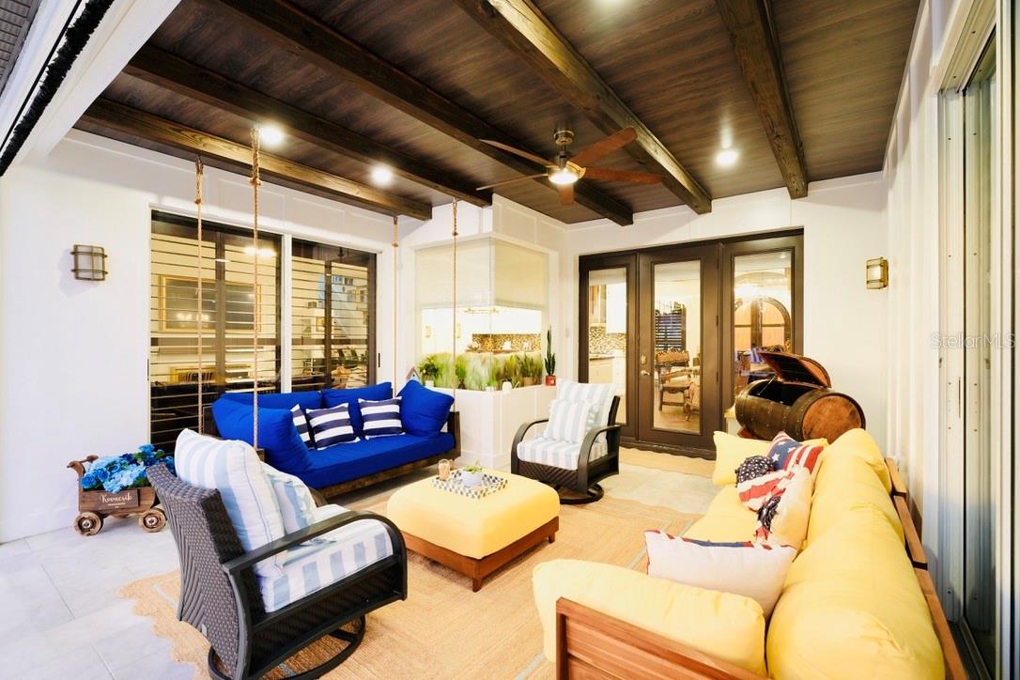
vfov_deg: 74.1
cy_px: 340
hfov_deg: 97.1
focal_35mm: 16
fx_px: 450
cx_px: 510
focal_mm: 15.9
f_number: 6.3
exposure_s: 1/4
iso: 500
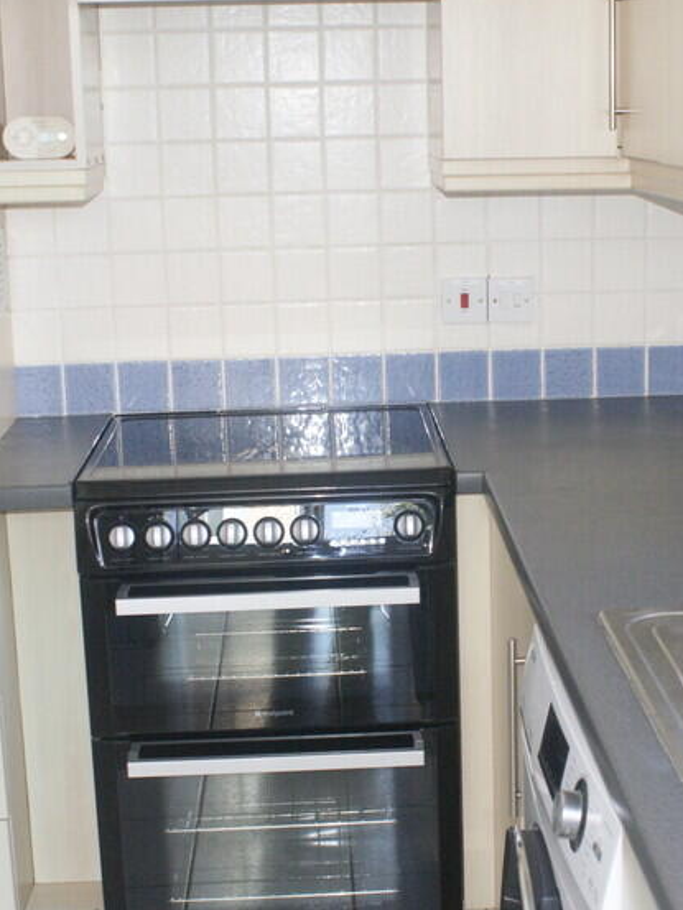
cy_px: 460
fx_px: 1683
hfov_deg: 22.9
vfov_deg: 30.3
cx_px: 420
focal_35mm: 64
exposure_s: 1/60
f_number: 5.6
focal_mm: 24
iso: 400
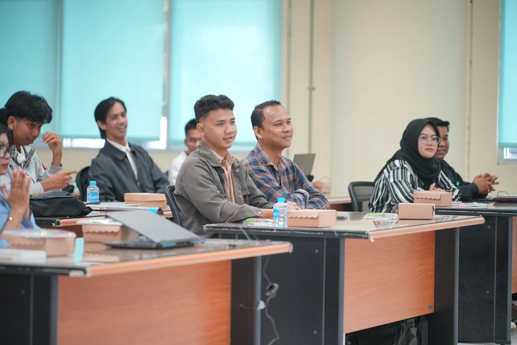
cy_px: 172
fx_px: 2154
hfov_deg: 13.7
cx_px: 258
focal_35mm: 150
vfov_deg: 9.1
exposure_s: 1/160
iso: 2000
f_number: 2.8
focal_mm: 150
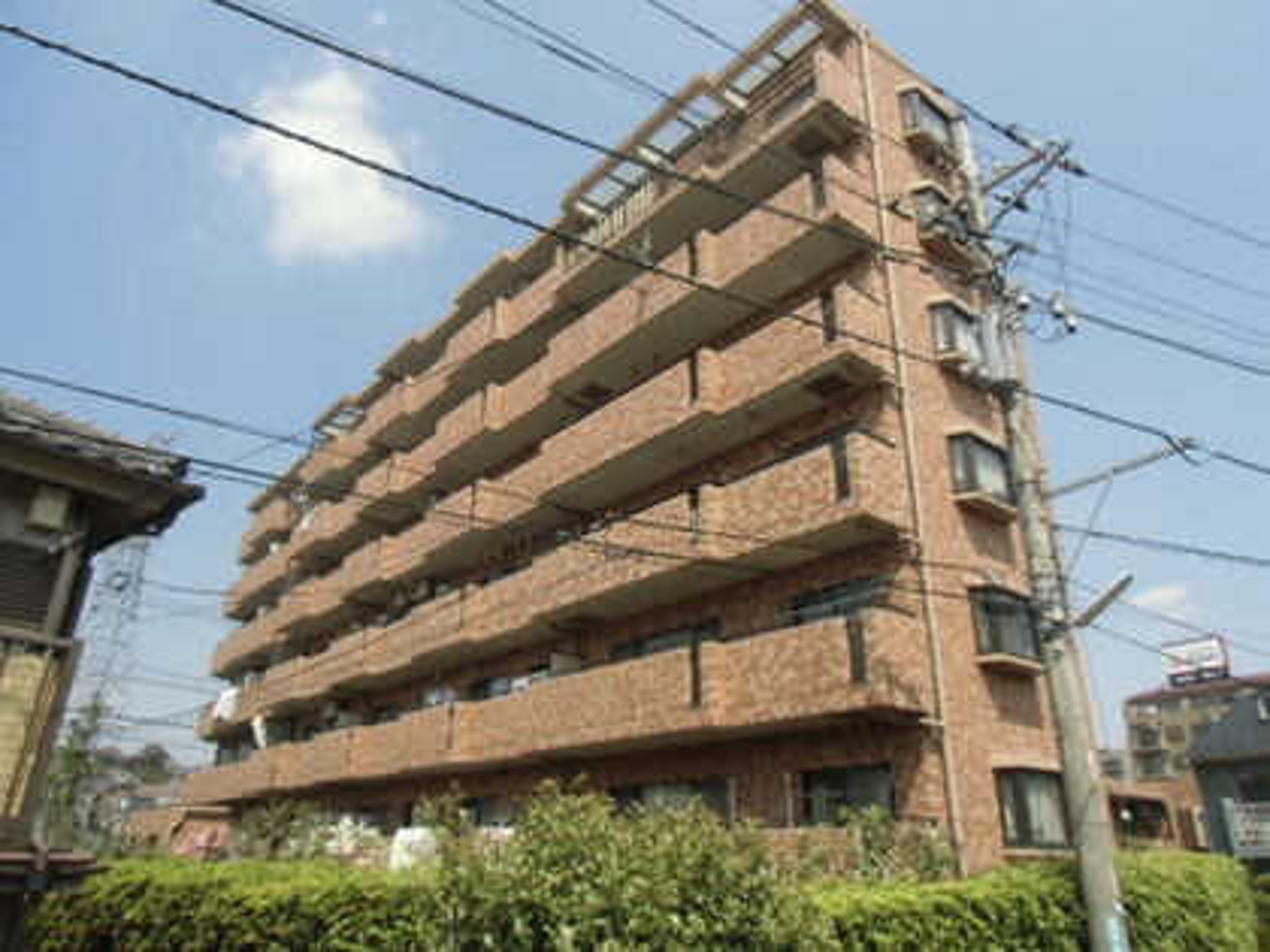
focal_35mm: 24
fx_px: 881
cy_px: 476
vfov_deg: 56.8
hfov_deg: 71.6
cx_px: 635
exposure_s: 1/640
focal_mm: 4.24
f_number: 3
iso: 64
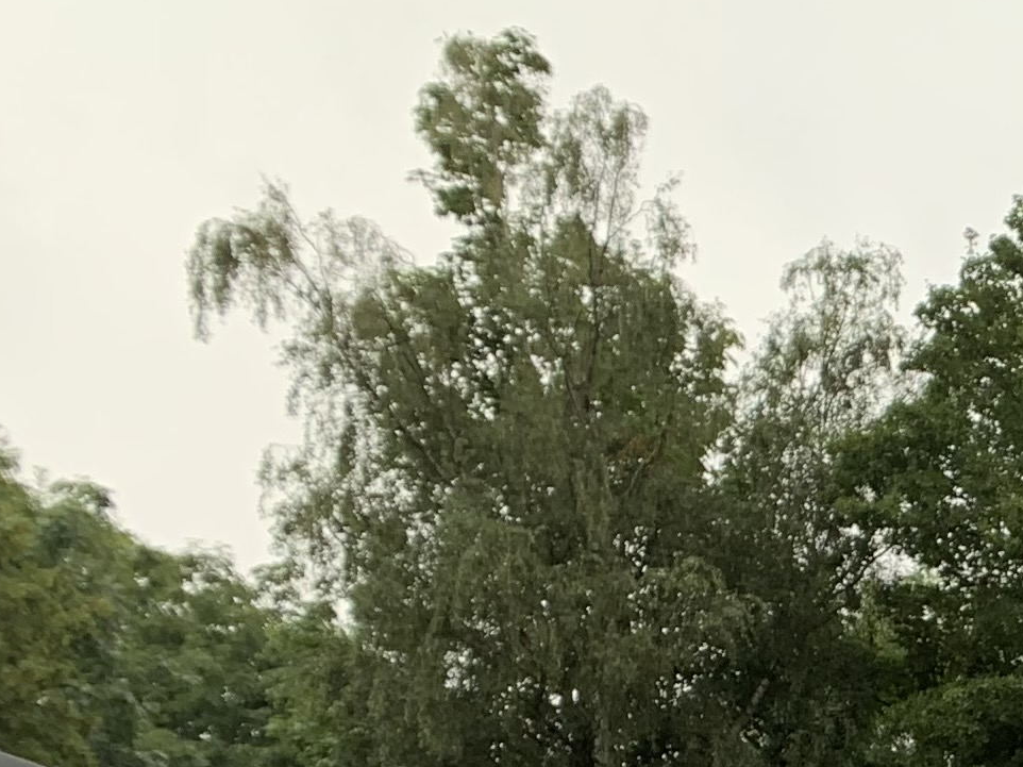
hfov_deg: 14.6
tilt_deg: +2.7
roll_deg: +0.5
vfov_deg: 12.5
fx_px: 3220
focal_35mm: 109
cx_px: 2117
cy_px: 1355
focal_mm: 4.25
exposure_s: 1/121
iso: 25
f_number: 1.8
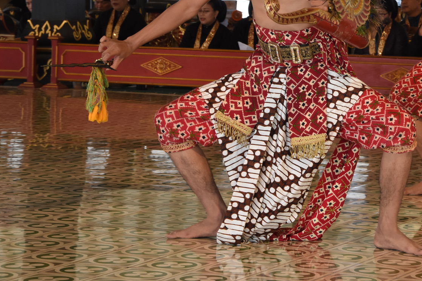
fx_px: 1864
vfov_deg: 8.6
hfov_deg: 12.9
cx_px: 337
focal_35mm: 159
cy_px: 48
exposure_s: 1/80
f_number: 8
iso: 800
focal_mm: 62
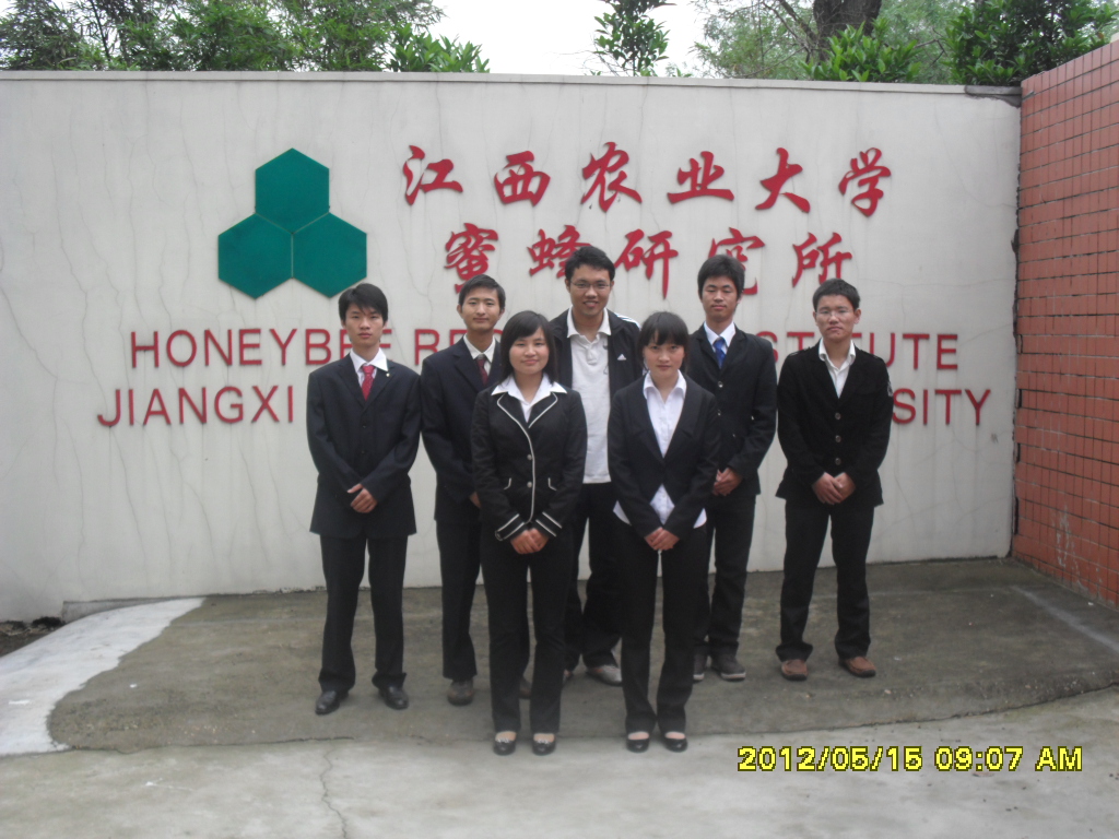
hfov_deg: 44.8
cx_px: 560
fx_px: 1358
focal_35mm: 42
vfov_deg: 34.3
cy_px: 420
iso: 100
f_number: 3.6
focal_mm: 7.5
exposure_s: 1/180
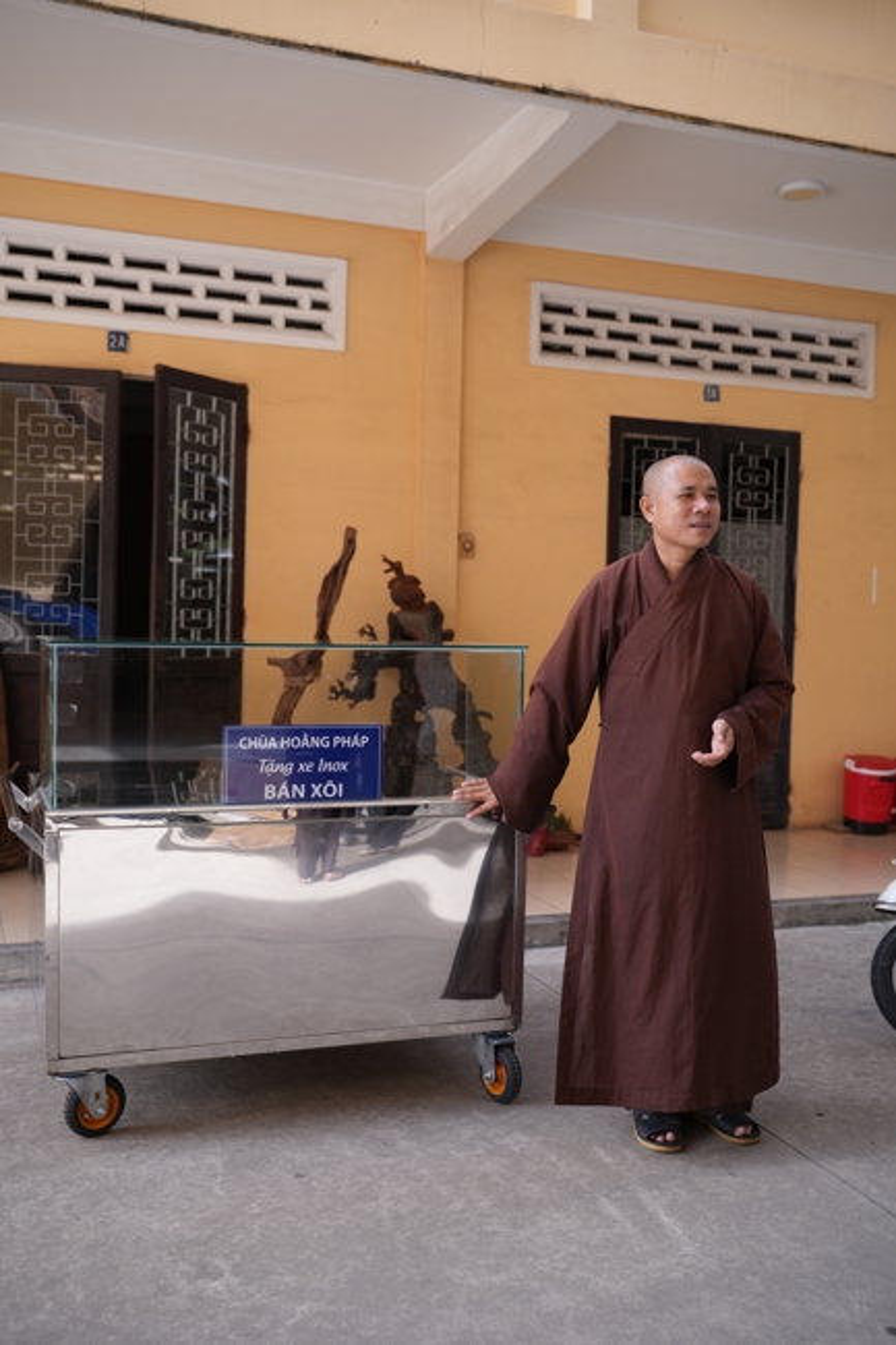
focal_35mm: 35
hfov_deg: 37.8
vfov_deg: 54.4
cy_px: 672
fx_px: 1307
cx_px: 448
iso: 125
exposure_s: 1/250
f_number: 2.8
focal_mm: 35
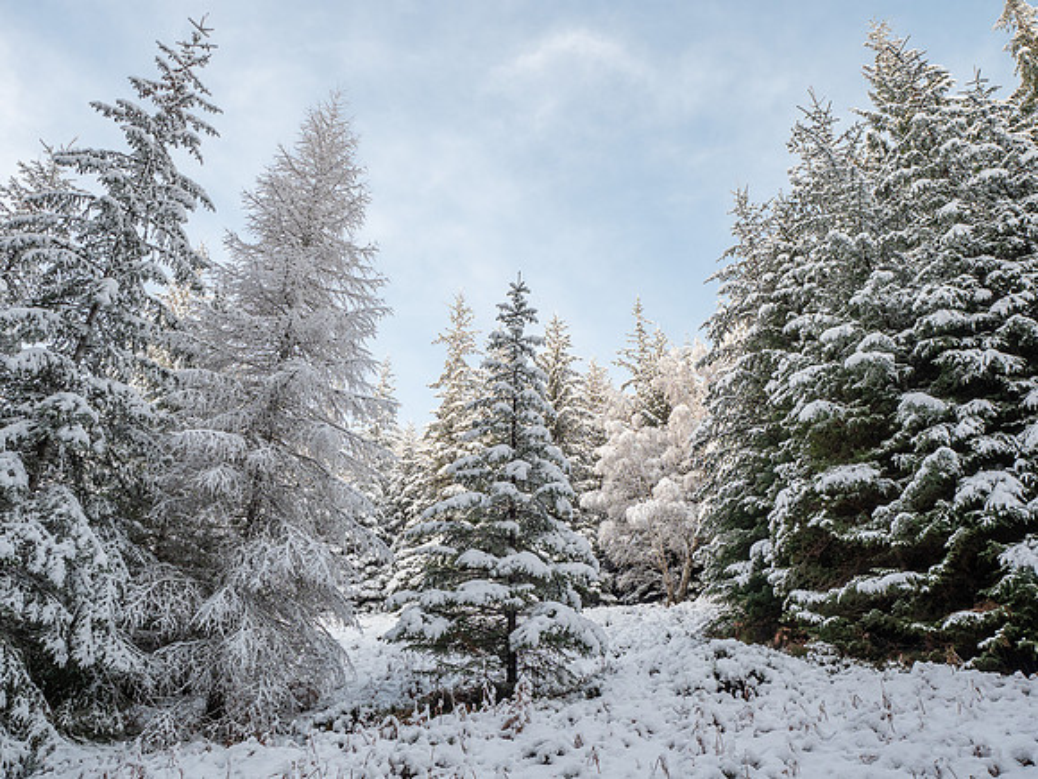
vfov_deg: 49.7
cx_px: 519
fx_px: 840
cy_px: 390
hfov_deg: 63.4
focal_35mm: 28
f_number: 5
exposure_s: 1/80
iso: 200
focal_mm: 14
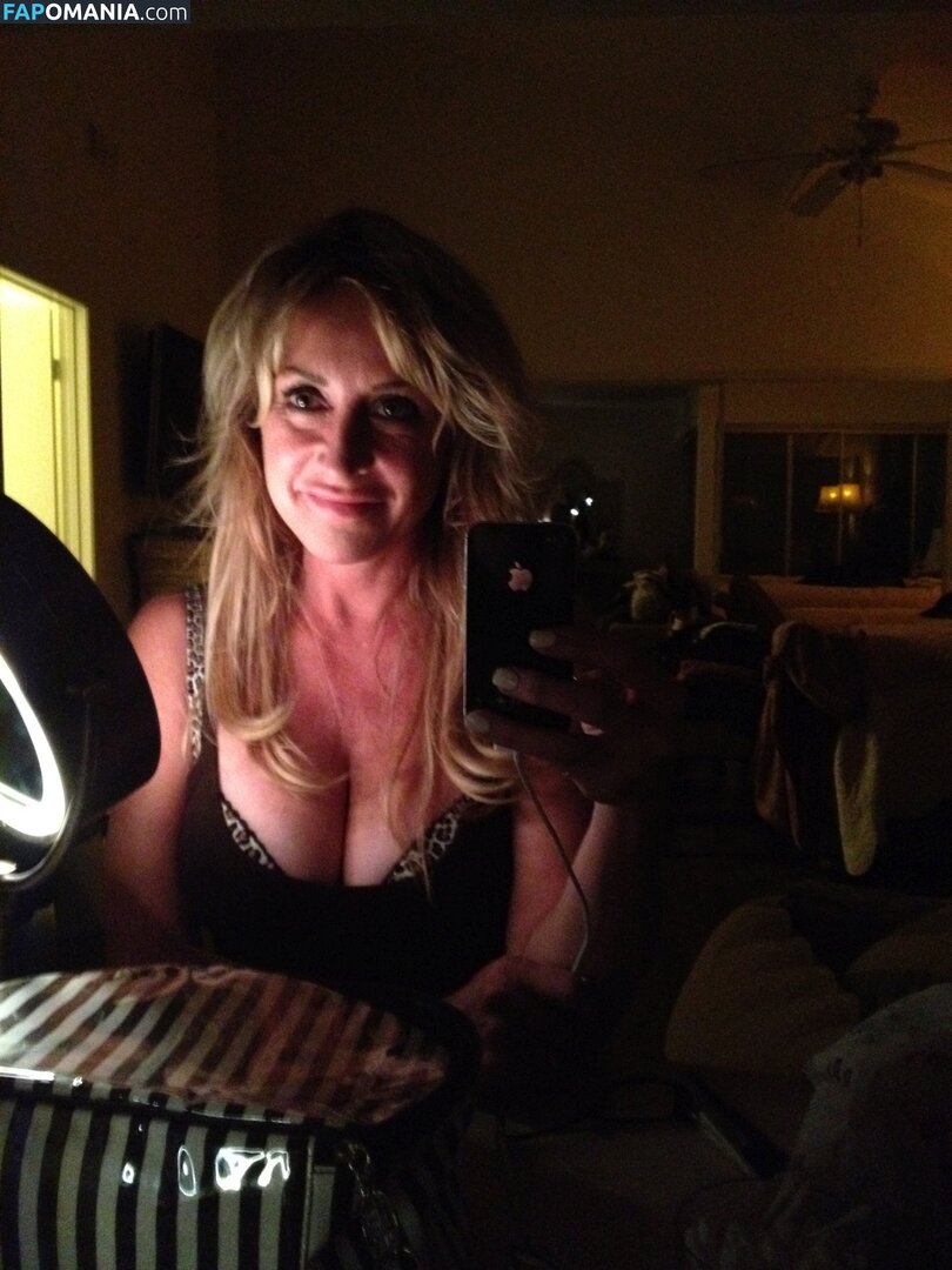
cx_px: 476
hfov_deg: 40.7
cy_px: 635
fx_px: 1283
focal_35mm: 35
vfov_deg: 52.6
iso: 800
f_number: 2.4
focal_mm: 4.28
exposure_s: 1/15
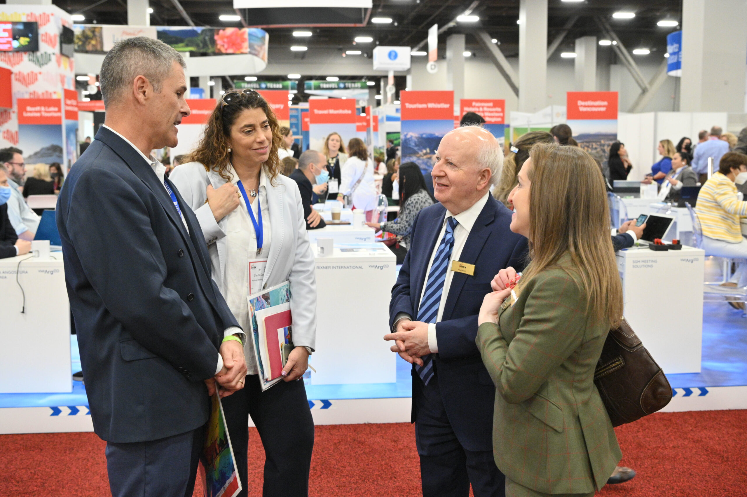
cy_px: 248
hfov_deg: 44.5
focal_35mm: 44
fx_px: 912
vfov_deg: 30.5
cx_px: 374
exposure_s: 1/200
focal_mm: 44
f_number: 5.6
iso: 5000
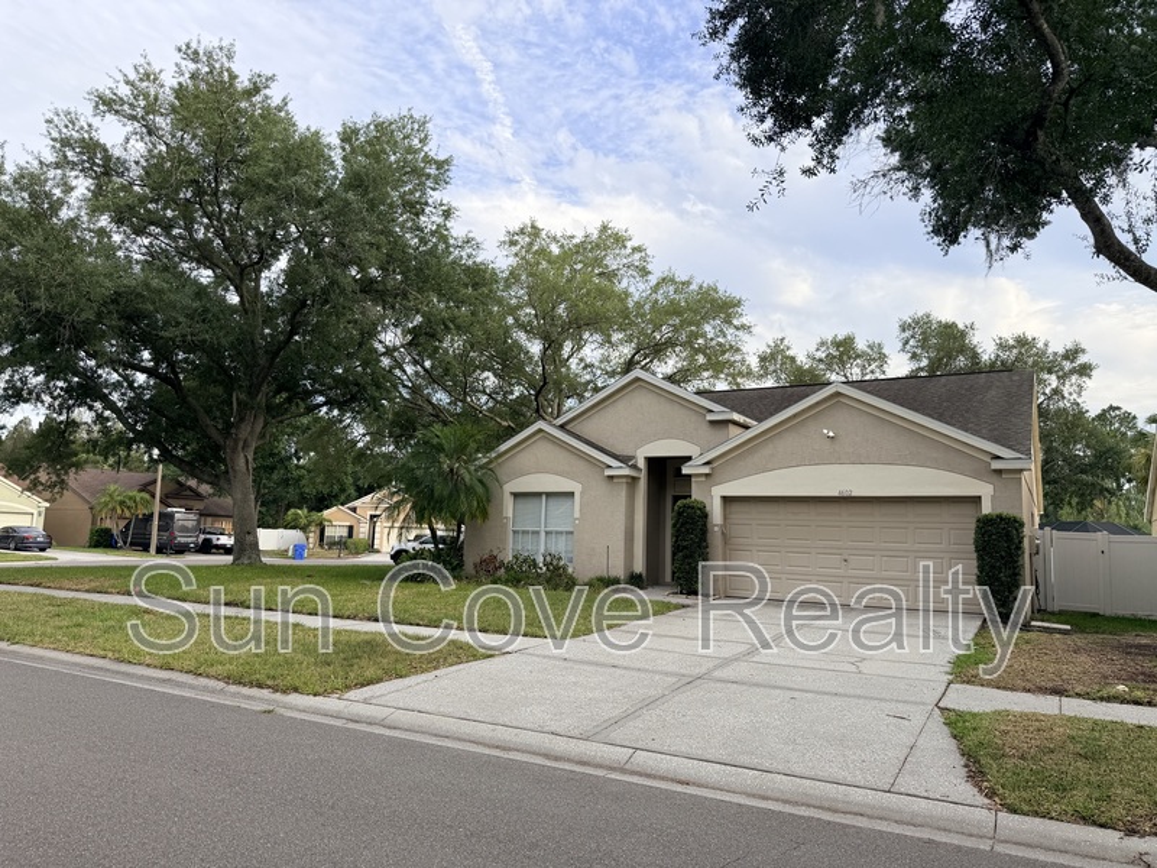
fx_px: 802
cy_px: 434
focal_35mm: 24
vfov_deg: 56.8
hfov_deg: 71.6
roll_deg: -1.1
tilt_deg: +8.4
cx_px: 578
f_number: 1.78
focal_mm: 6.76
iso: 80
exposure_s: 1/1361
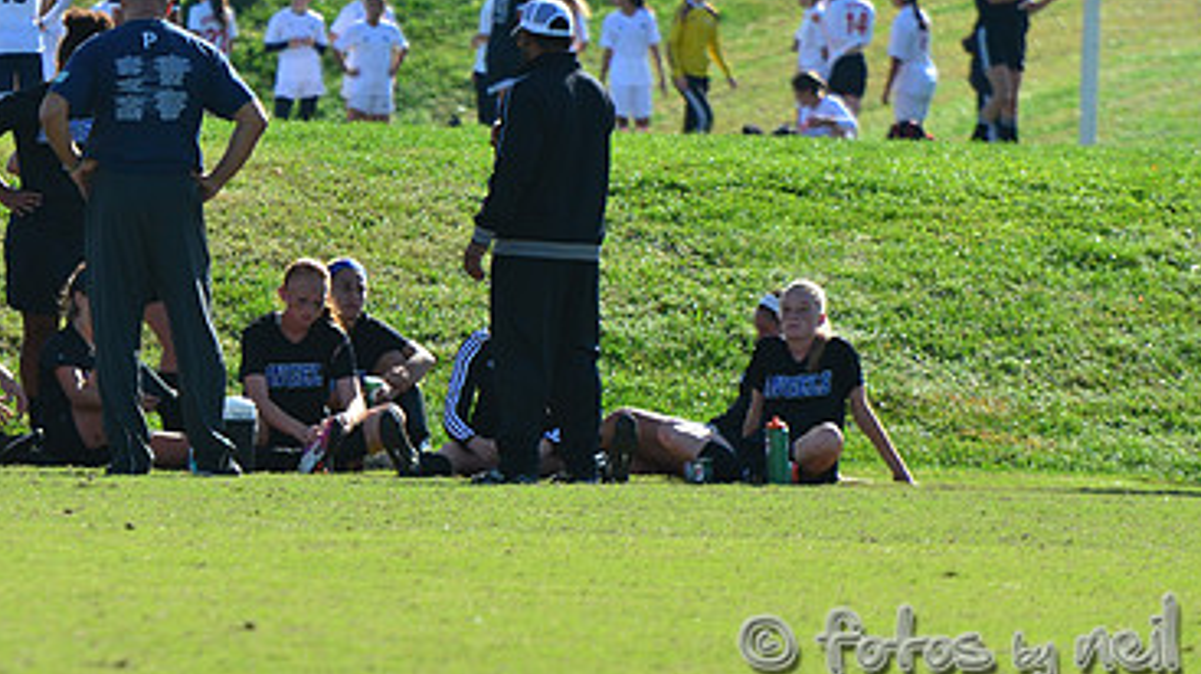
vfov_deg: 1.7
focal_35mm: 719
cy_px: 134
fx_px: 22885
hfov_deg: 3.0
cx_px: 314
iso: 500
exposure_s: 1/800
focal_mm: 290
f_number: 8
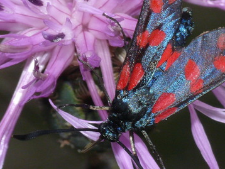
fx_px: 2322
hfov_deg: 5.5
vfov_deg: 4.2
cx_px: 204
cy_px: 109
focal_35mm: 357
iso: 200
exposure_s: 1/500
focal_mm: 31.7
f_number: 11
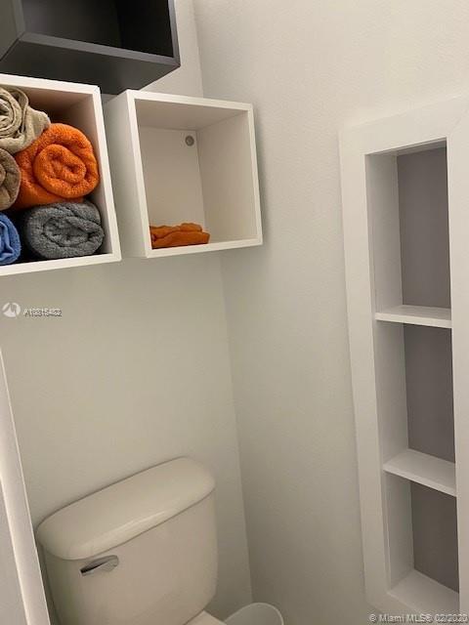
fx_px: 470
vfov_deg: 67.3
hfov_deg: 53.1
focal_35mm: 26
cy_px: 312
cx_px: 234
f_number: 1.8
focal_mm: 4.25
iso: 200
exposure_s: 1/60
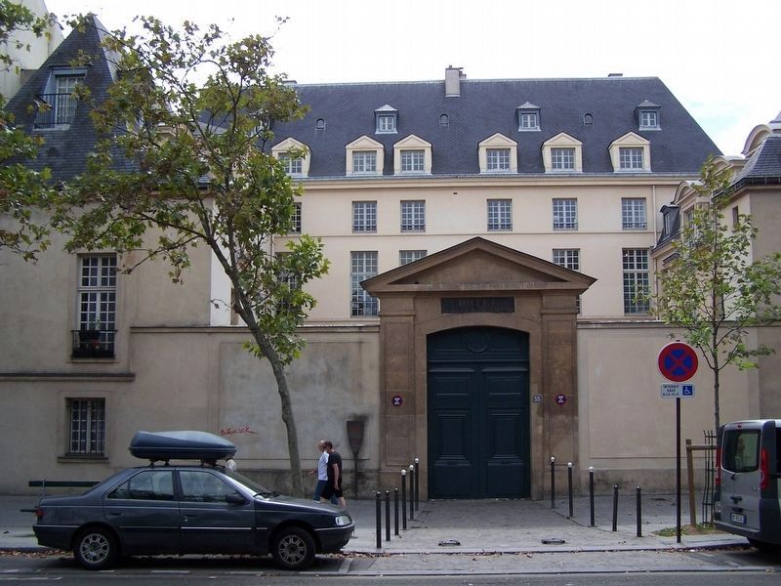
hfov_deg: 49.0
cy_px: 293
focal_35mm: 38
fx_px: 857
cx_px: 390
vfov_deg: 37.7
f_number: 2.8
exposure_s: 1/750
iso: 80
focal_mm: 6.3
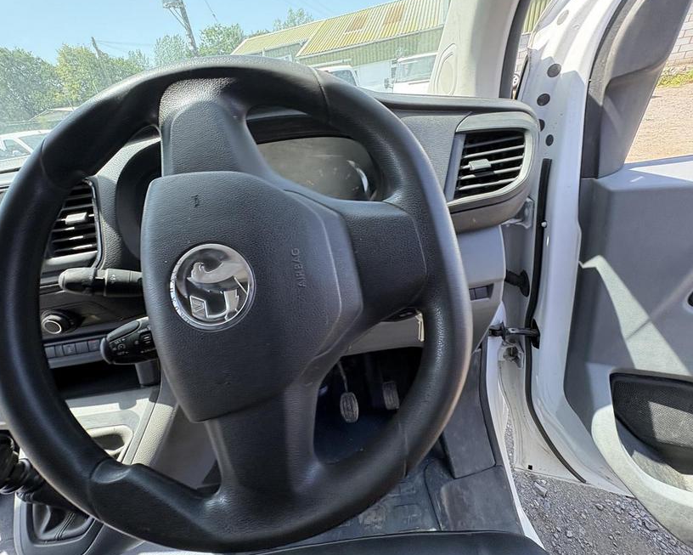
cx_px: 326
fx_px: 308
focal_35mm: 15
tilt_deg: -23.5
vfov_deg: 84.0
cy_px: 275
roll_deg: +2.7
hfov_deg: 96.7
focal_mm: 2.22
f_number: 2.2
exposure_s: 1/139
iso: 100
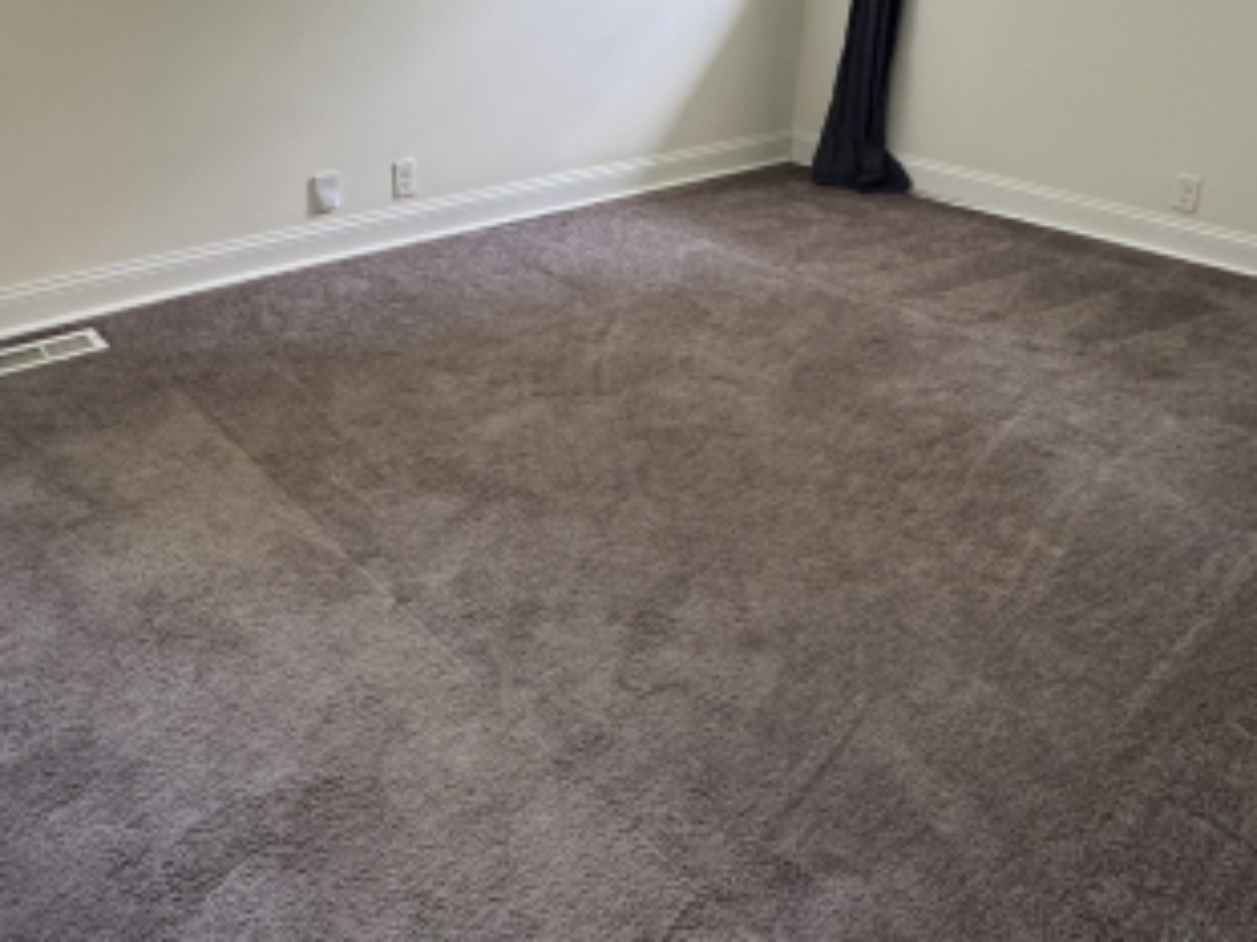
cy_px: 279
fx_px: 1089
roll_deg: -2.4
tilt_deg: -20.6
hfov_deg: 60.0
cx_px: 596
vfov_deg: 45.7
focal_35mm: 30
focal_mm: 2.22
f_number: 2.2
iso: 200
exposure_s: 1/60
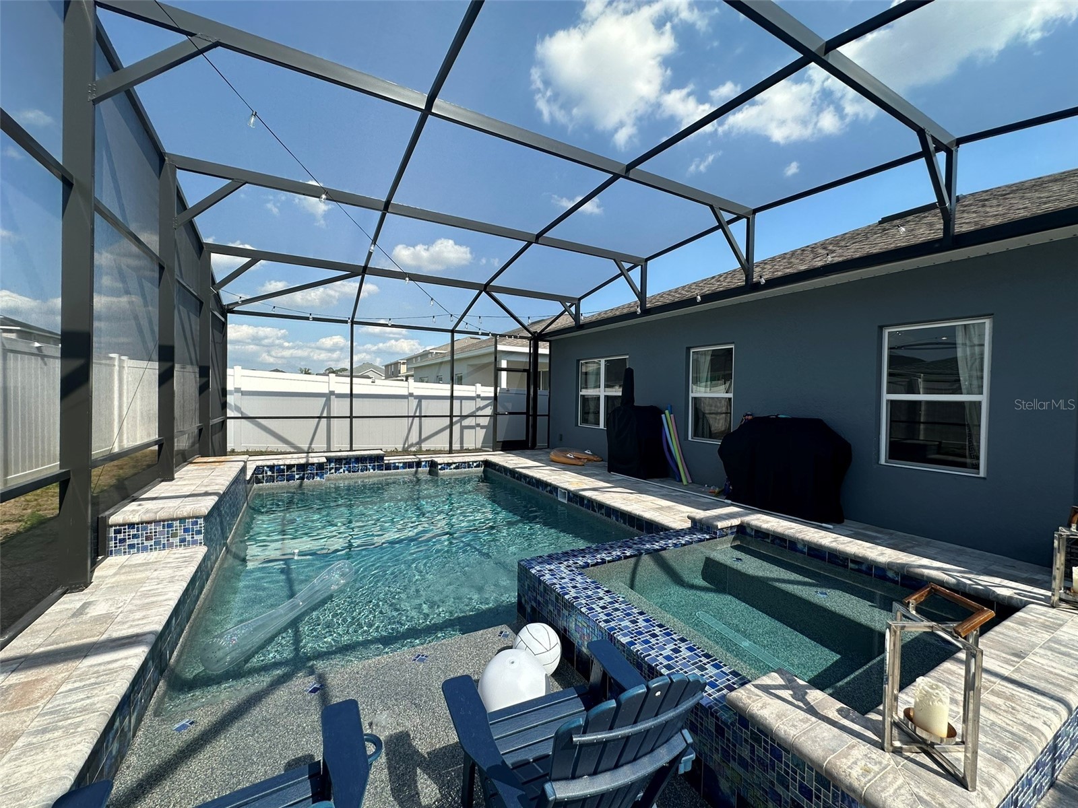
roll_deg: -1.2
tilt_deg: -0.7
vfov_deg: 85.7
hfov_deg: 102.1
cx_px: 539
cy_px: 404
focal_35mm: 14
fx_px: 436
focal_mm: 2.22
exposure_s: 1/924
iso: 40
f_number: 2.2
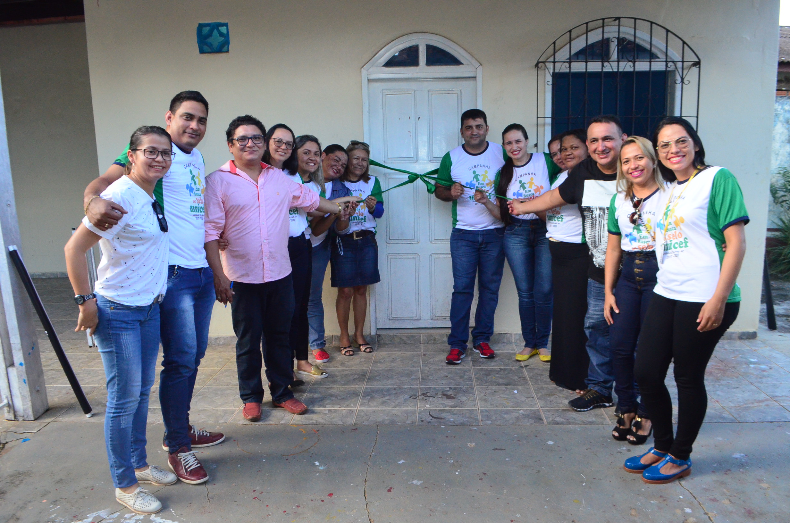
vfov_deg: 47.7
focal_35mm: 27
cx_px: 395
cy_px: 262
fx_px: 591
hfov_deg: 67.5
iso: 2500
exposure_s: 1/200
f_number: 9
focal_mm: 18
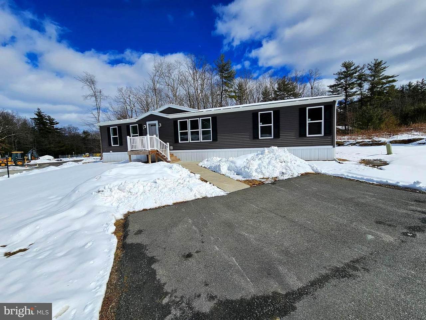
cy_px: 160
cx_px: 213
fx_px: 160
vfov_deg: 89.9
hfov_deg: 106.2
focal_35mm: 13
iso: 50
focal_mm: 2.2
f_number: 2.2
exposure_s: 1/5523
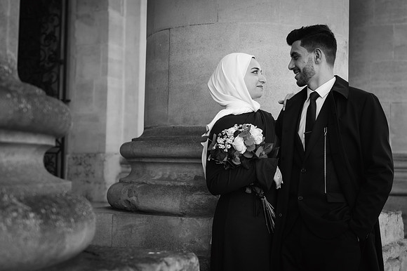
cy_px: 136
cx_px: 204
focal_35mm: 60
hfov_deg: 33.4
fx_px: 678
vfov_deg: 22.6
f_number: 2.8
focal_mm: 40
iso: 200
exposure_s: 1/800
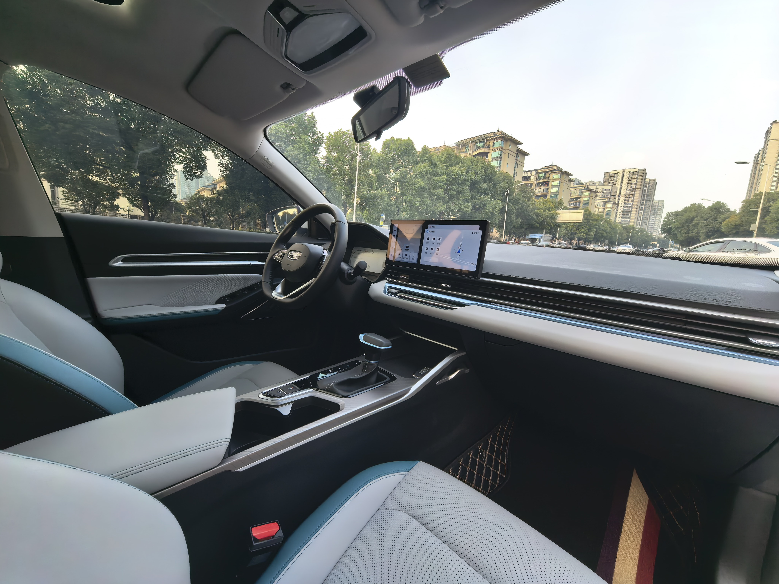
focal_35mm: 13
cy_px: 292
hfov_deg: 106.2
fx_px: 293
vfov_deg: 89.9
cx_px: 390
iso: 100
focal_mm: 1.95
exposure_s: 1/409
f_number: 2.2
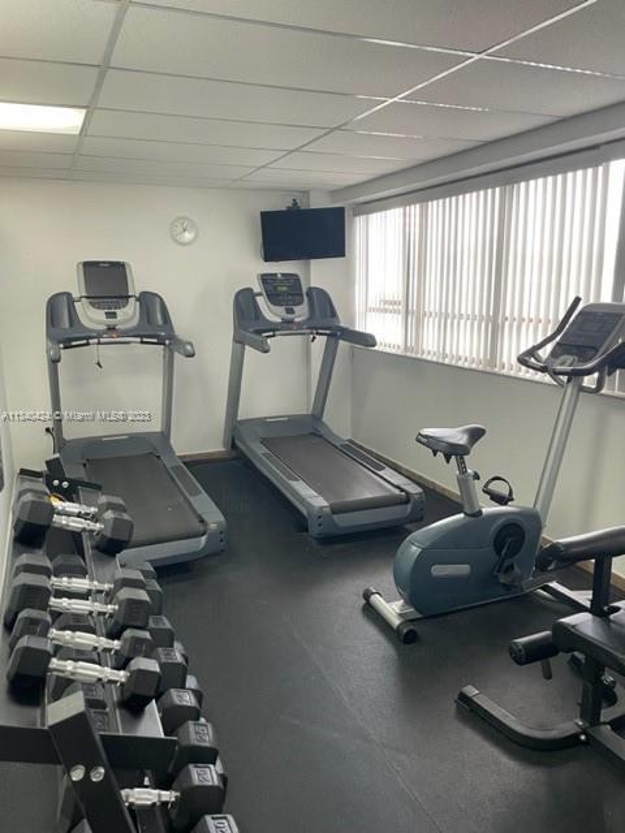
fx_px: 626
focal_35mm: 26
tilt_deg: -10.8
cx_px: 312
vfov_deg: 67.3
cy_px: 416
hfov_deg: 53.1
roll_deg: +1.0
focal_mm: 4.2
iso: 100
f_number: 1.6
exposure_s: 1/60
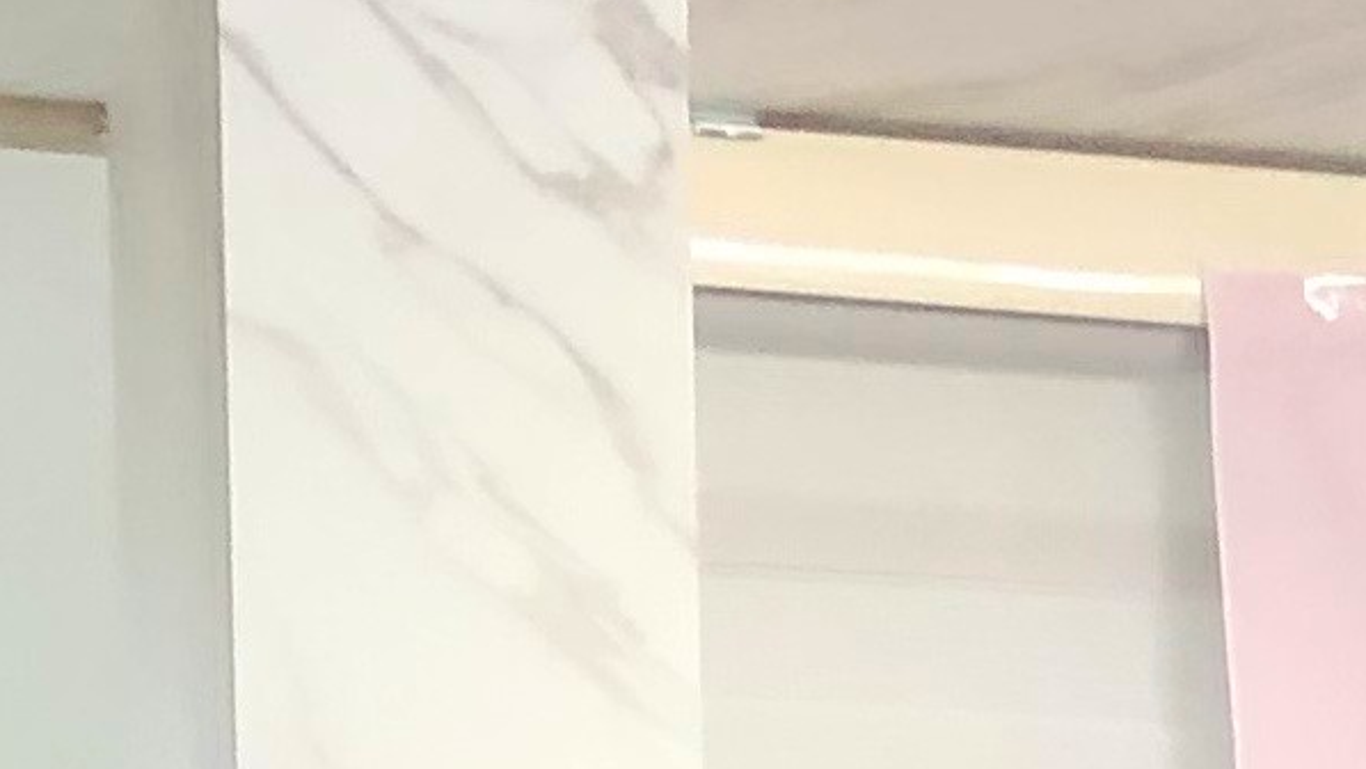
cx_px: 1734
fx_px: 7462
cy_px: 3229
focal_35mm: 206
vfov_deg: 5.2
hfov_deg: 10.3
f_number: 1.8
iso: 40
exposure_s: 1/30
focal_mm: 4
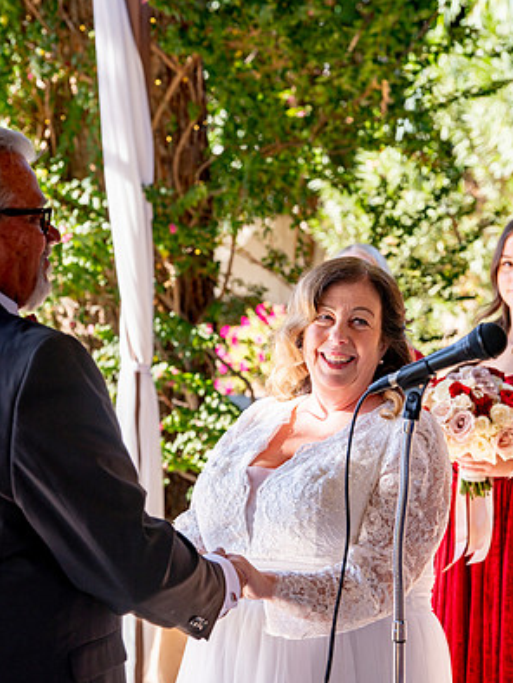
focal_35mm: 102
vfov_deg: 19.2
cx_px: 258
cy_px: 357
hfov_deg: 14.5
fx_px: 2013
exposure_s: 1/250
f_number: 5.6
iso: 320
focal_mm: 93
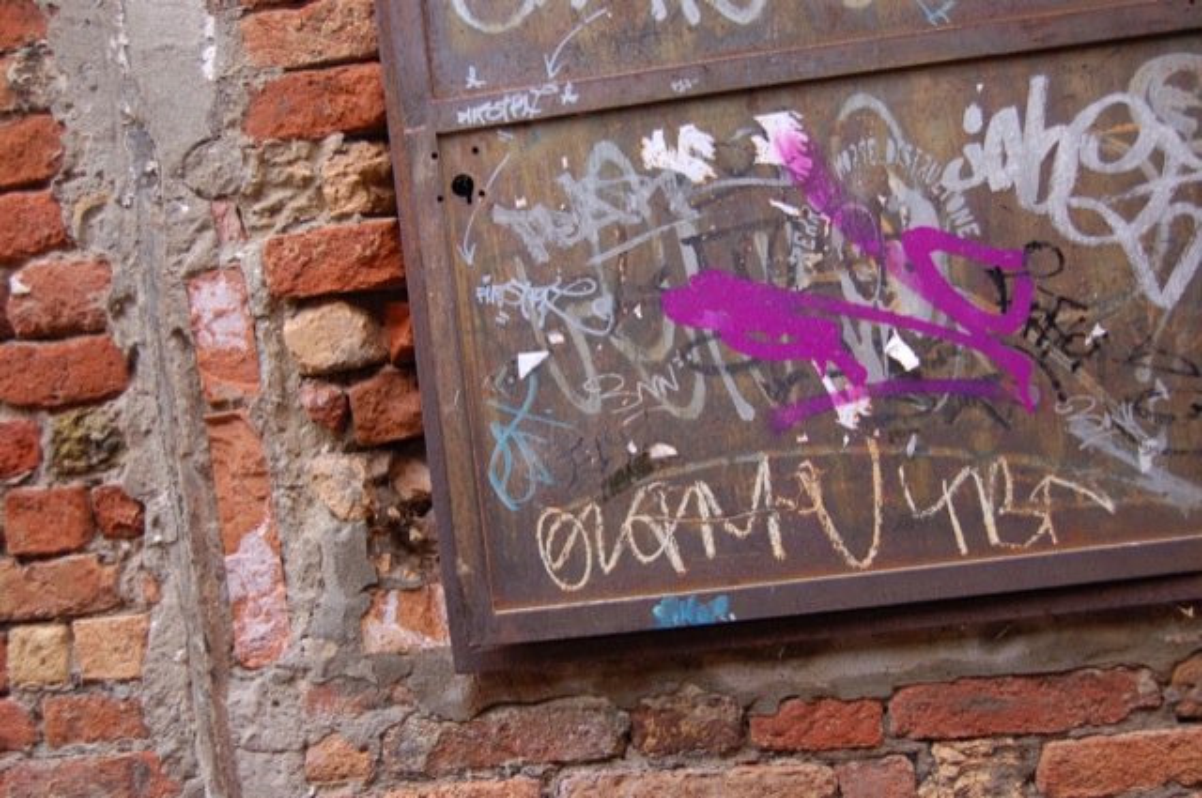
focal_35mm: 39
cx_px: 601
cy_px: 399
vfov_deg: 34.1
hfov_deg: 49.6
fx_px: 1301
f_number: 4.2
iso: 400
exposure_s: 1/50
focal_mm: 26
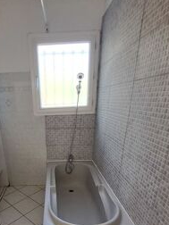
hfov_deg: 58.8
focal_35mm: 22
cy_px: 171
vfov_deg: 70.8
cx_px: 48
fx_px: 143
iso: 125
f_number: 2.2
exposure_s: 1/50
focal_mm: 1.74
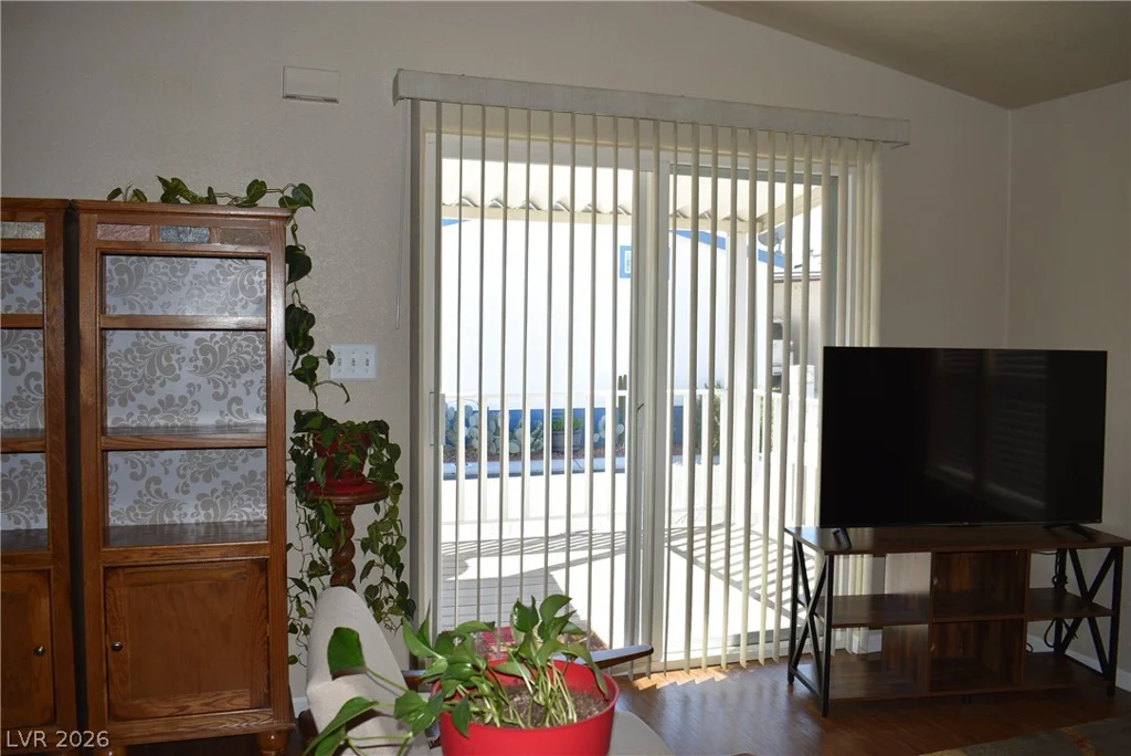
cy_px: 378
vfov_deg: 43.7
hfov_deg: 61.9
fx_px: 943
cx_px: 566
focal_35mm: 30
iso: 250
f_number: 5.6
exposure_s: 1/125
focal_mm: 20
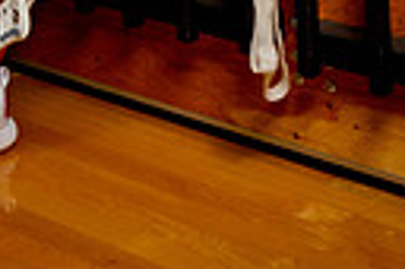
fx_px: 1539
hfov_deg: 14.8
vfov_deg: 8.8
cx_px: 13
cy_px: -430
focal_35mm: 137
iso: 400
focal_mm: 26
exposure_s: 1/250
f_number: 6.3
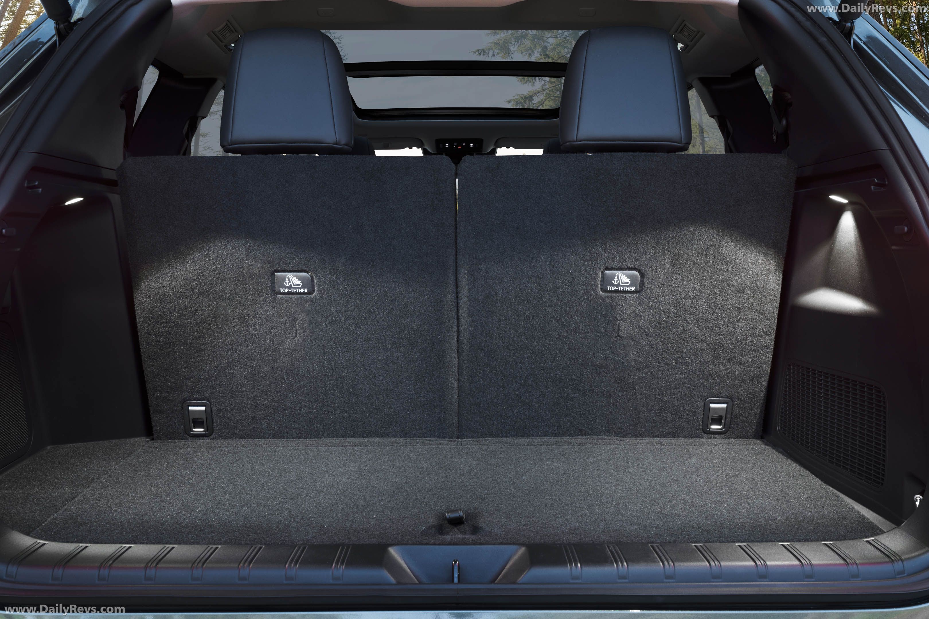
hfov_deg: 54.4
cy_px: 310
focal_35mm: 35
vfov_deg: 37.9
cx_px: 464
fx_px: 903
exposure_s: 30
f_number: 14
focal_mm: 35
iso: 640
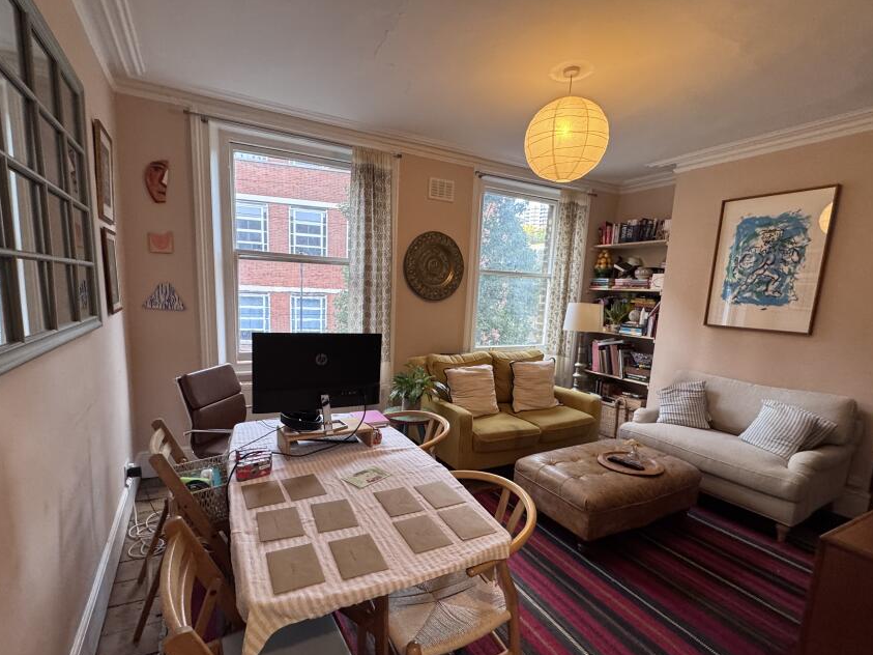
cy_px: 362
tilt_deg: -8.6
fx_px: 429
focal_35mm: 17
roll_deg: -1.4
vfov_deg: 74.5
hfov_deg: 91.0
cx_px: 424
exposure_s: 1/62
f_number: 2.2
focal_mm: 2.22
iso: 320
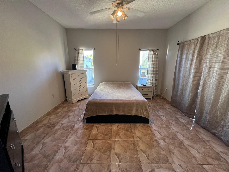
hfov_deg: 106.2
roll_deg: +0.0
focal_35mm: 13
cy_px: 86
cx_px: 114
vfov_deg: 89.9
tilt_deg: -12.9
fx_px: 86
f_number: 1.8
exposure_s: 1/120
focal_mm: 1.57
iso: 250
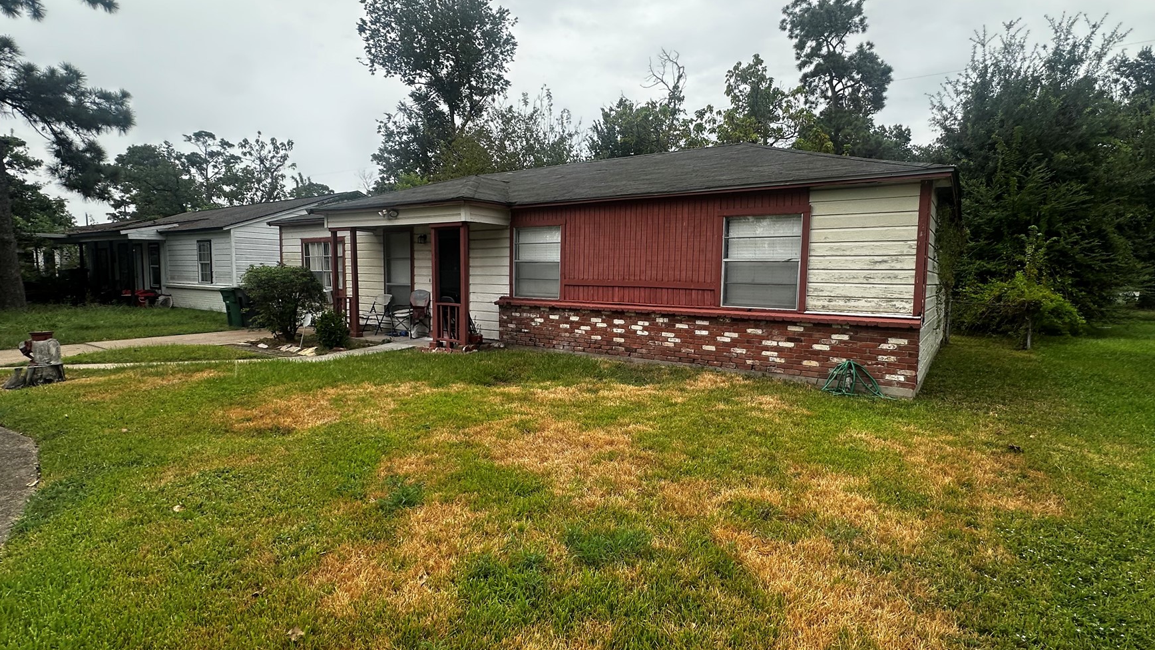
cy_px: 328
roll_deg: -1.3
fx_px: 551
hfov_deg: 92.5
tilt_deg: -6.0
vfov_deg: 61.0
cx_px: 622
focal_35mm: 18
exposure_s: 1/682
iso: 40
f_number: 2.2
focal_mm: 2.22
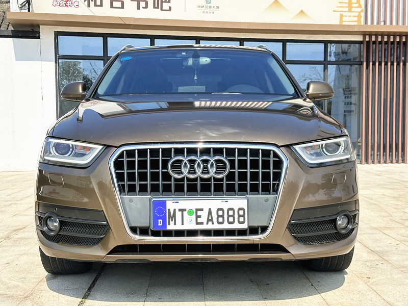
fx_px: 566
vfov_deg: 30.3
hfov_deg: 39.7
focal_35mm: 48
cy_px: 153
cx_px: 204
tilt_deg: -3.0
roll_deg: -0.1
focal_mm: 6.86
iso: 64
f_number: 1.78
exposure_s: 1/1433
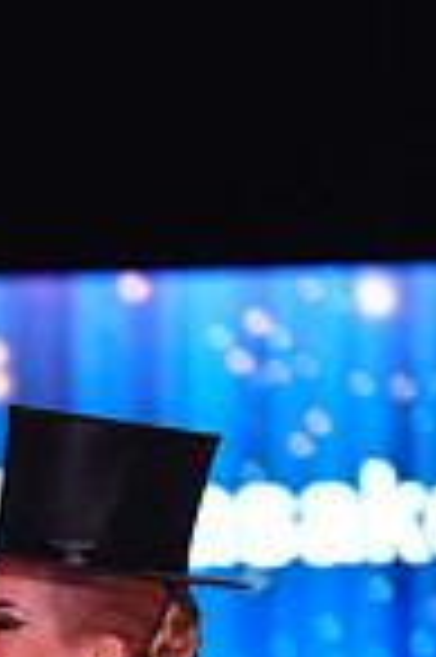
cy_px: 1161
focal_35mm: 569
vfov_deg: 3.6
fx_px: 10361
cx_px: -344
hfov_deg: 2.4
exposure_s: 1/250
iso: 800
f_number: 2.8
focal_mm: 143
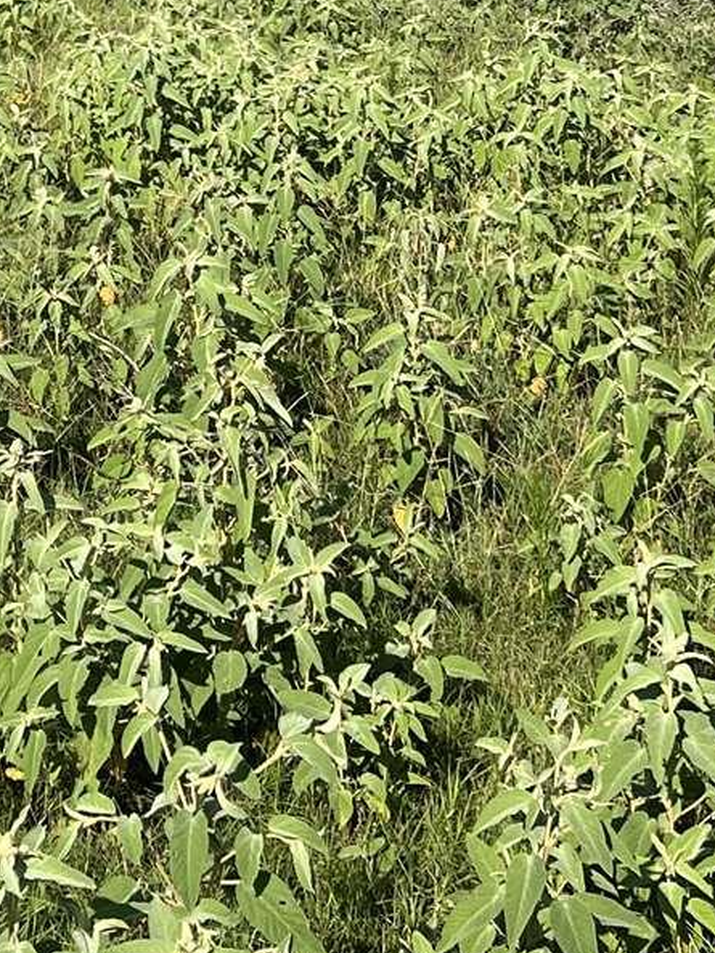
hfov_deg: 14.2
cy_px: -257
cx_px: -135
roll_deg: +1.6
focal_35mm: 101
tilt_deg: +2.8
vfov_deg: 18.2
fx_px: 2781
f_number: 1.5
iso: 50
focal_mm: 5.7
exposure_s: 1/4630
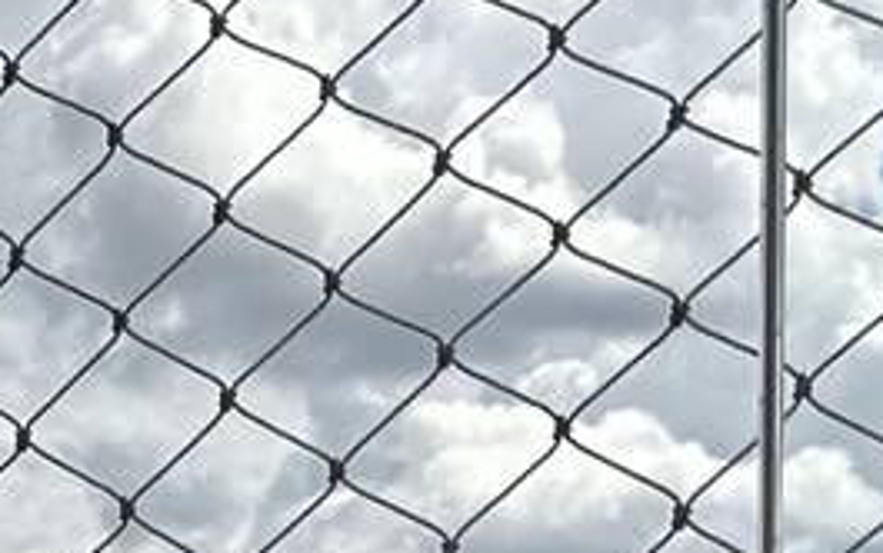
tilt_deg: -4.2
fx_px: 3323
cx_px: -380
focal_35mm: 138
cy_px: 1656
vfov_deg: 8.1
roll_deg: +1.3
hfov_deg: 14.3
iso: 80
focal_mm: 6.86
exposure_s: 1/4545
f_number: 1.78
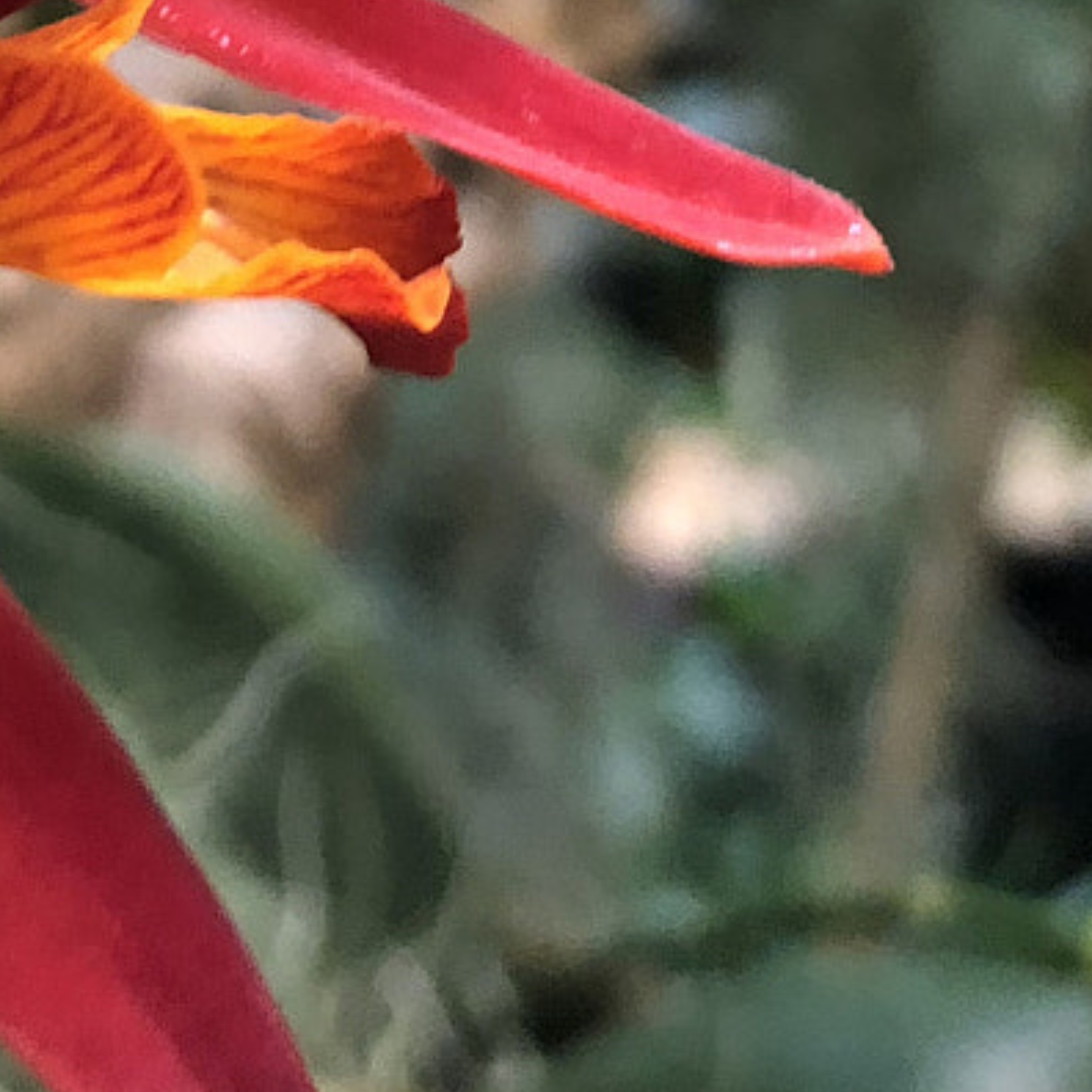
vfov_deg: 16.2
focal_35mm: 100
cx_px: -30
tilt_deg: -8.3
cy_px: -444
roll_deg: +3.1
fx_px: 3569
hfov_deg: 17.0
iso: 100
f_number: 1.8
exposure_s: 1/11
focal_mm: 3.99
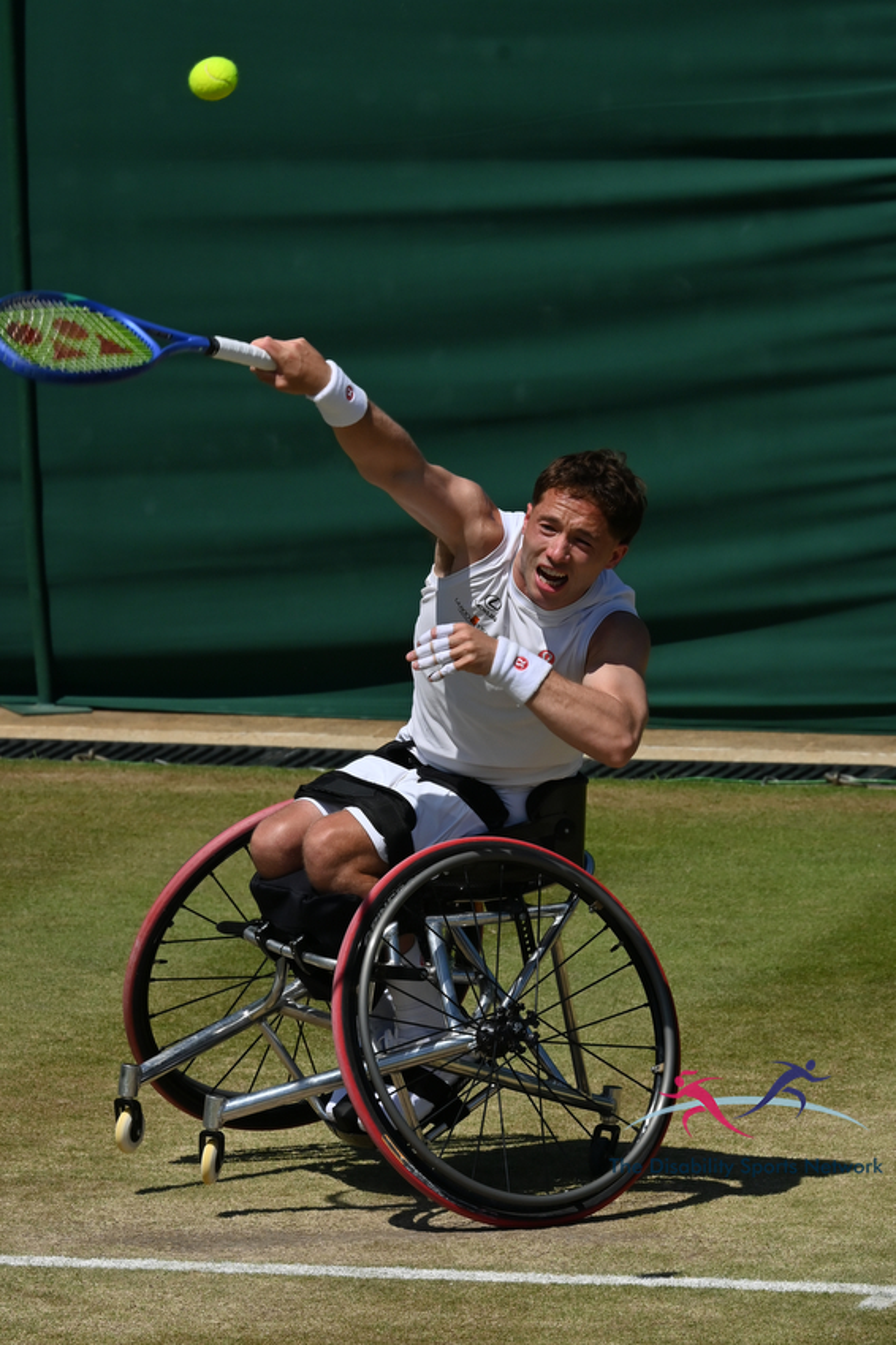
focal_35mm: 600
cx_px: 448
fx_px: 22417
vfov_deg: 3.4
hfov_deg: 2.3
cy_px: 672
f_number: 10
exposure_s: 1/2000
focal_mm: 400
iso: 320
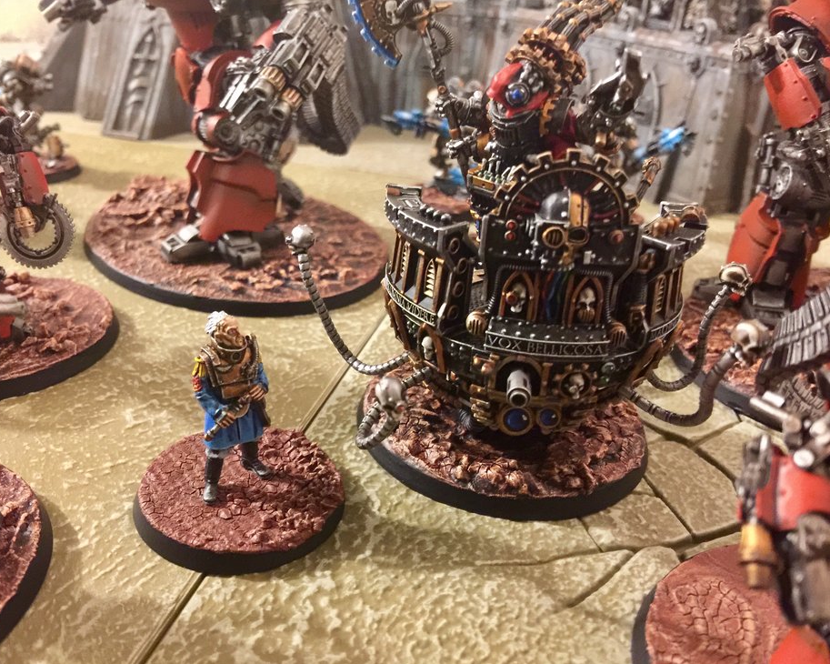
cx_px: 383
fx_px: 761
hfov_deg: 57.1
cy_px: 326
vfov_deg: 47.1
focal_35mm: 31
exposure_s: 1/8
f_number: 2.2
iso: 200
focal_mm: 4.15
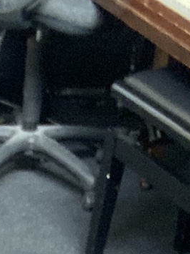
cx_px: -169
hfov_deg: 9.5
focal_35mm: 148
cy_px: 595
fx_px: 1083
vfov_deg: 11.3
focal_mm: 2.71
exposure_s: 1/60
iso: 250
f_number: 2.2
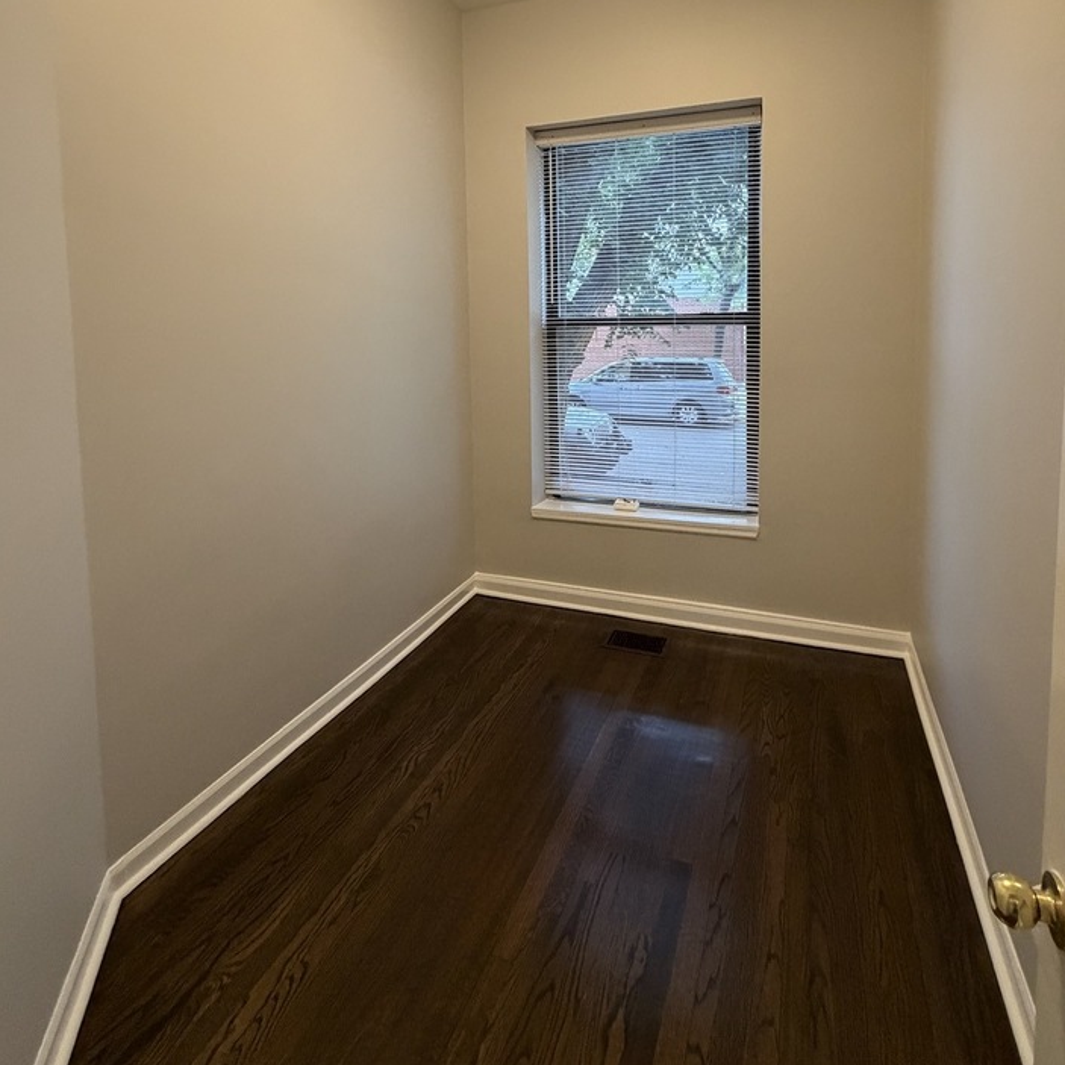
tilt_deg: -4.9
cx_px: 564
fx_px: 661
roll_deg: +0.8
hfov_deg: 77.6
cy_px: 370
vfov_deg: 75.6
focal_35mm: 19
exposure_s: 1/60
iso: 400
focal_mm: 2.22
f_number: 2.2
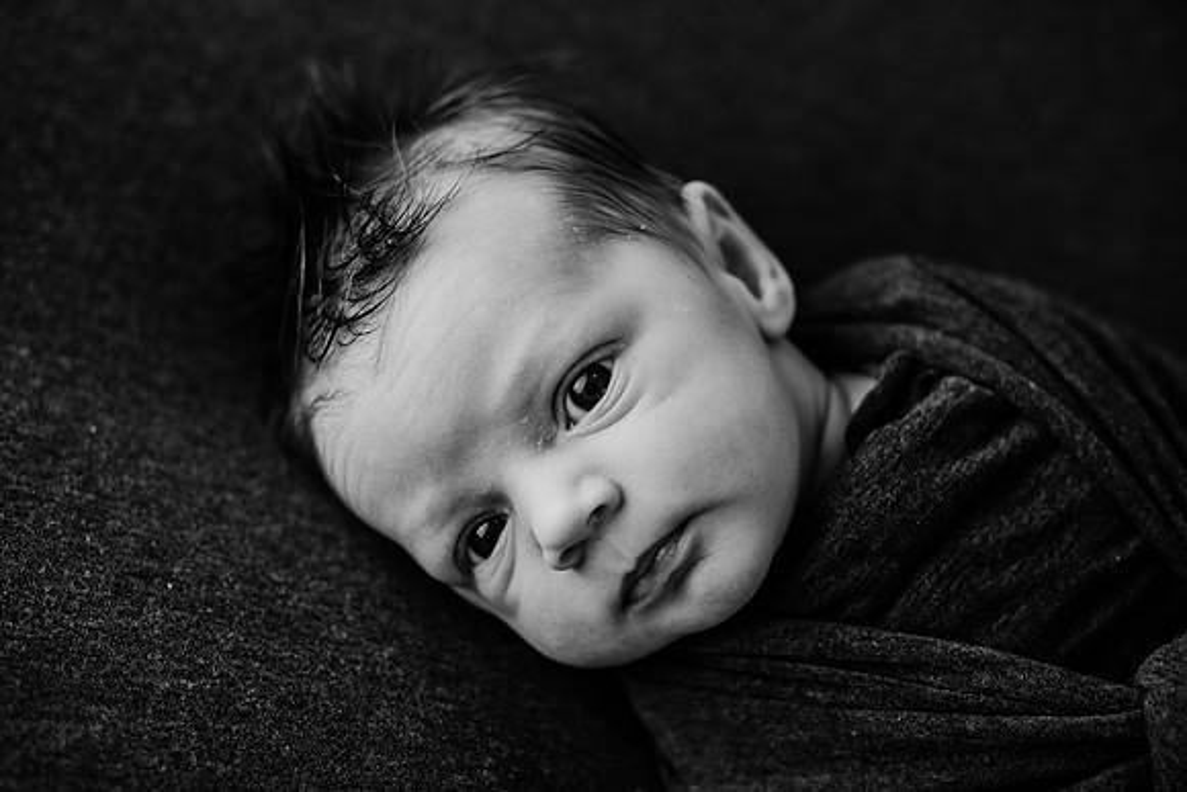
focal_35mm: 50
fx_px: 1649
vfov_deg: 27.0
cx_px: 594
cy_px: 396
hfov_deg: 39.6
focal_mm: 50
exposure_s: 1/160
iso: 100
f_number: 2.8
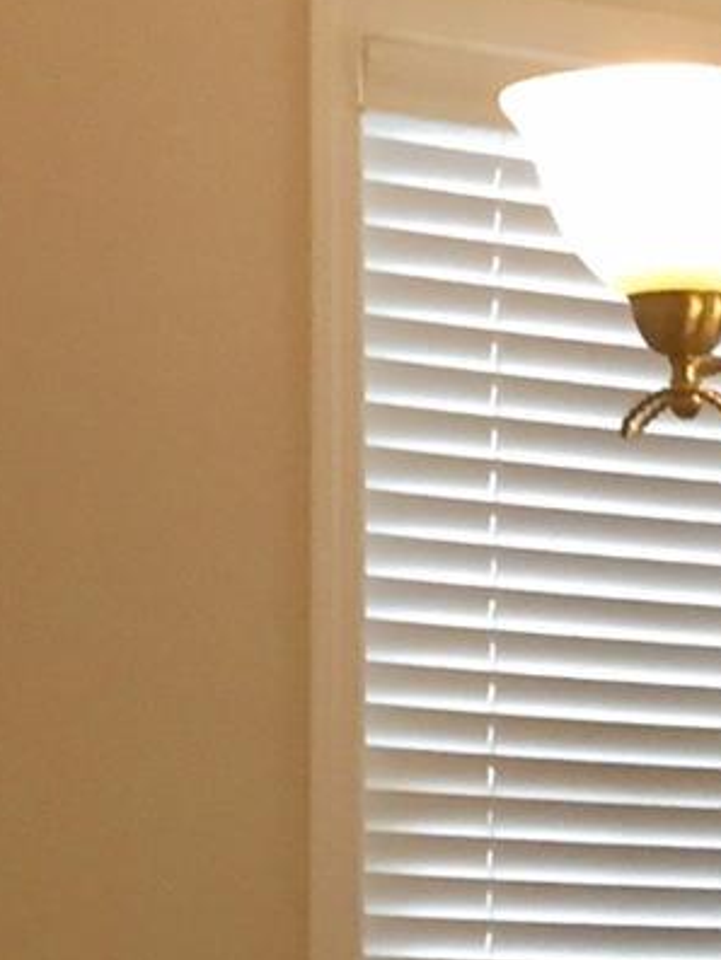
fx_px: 4052
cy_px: 1456
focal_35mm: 146
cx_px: 1062
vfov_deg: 12.8
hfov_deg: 9.9
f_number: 2.2
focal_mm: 4.15
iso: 125
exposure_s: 1/30
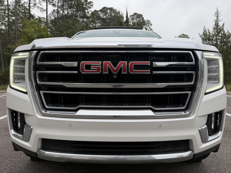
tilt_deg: -3.4
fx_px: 160
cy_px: 86
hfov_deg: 71.6
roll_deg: +0.3
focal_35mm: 24
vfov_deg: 56.8
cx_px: 116
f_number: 1.78
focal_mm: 6.76
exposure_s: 1/813
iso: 80
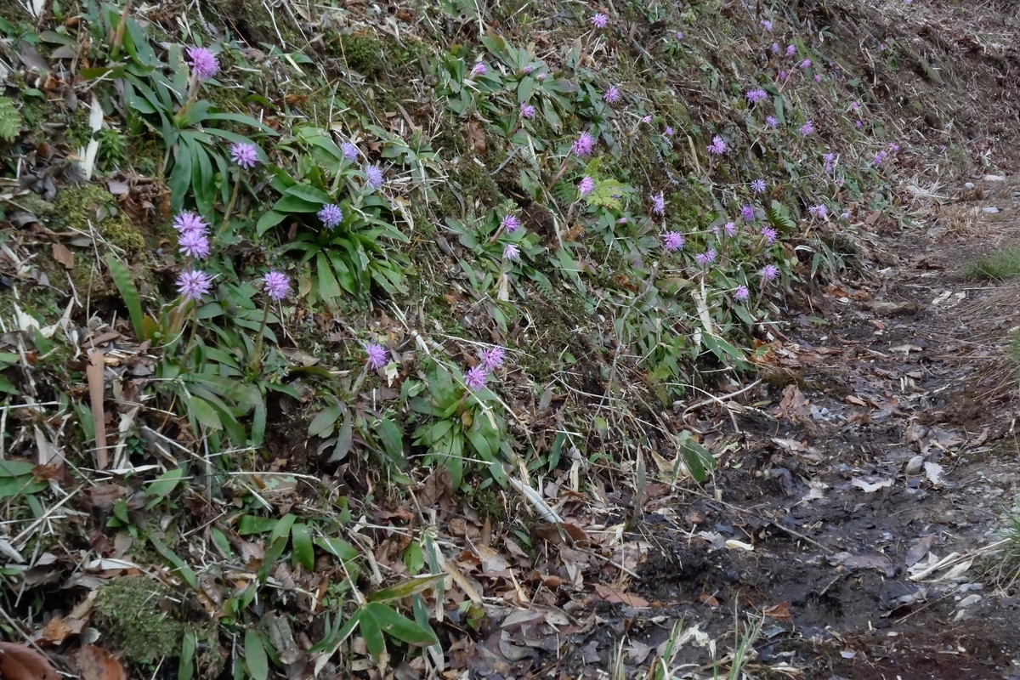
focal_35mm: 54
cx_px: 510
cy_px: 340
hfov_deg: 36.9
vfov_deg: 25.1
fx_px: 1530
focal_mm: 20
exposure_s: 1/80
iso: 800
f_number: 13
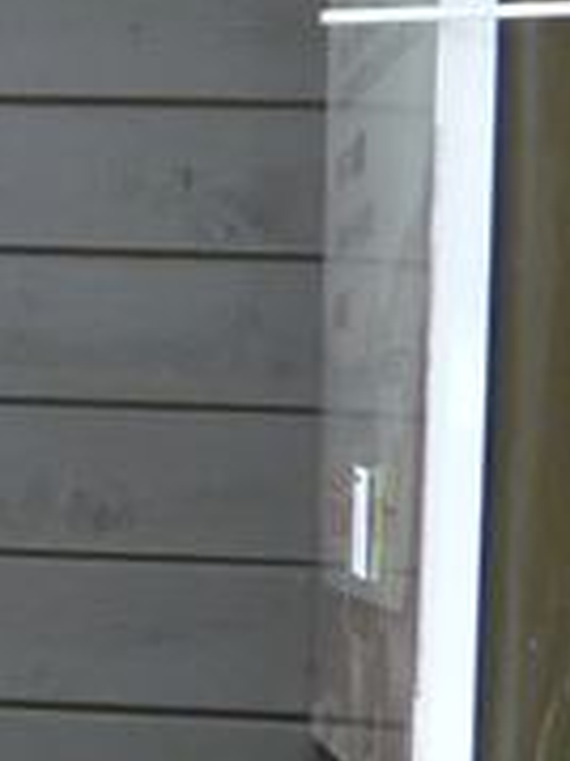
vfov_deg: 10.2
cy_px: 89
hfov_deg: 6.6
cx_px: -1438
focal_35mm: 193
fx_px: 4242
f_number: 2.9
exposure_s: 1/30
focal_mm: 4.8
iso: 100
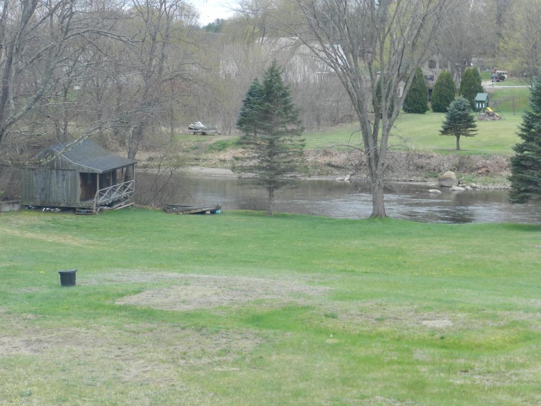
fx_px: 1188
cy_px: 203
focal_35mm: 76
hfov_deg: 25.7
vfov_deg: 19.4
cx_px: 270
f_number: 4.8
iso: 160
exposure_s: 1/100
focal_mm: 13.5
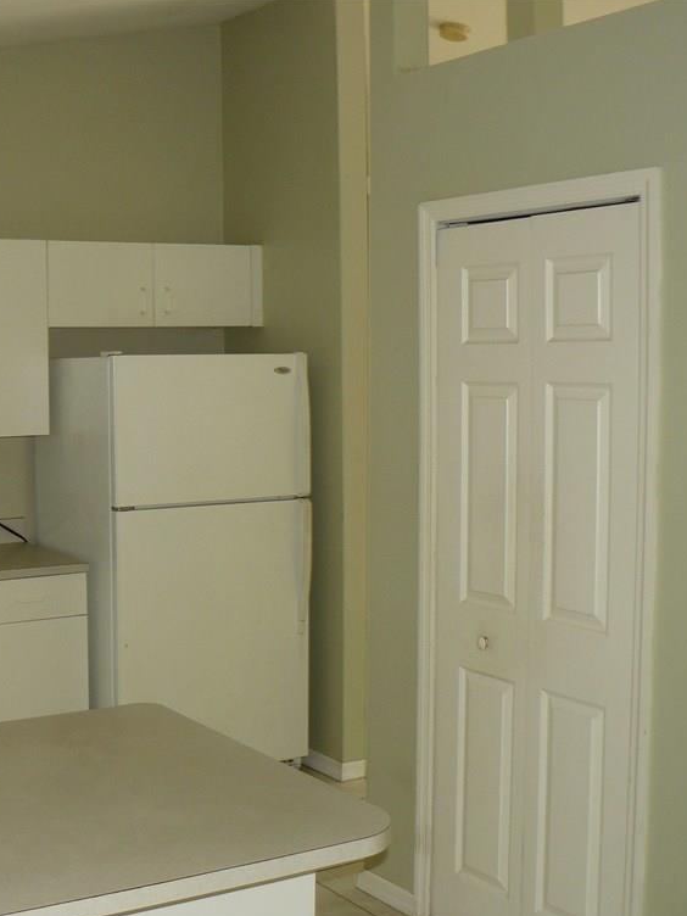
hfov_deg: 28.9
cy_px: 464
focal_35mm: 49
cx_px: 118
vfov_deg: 38.9
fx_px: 1297
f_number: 2.8
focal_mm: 6
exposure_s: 1/30
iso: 100
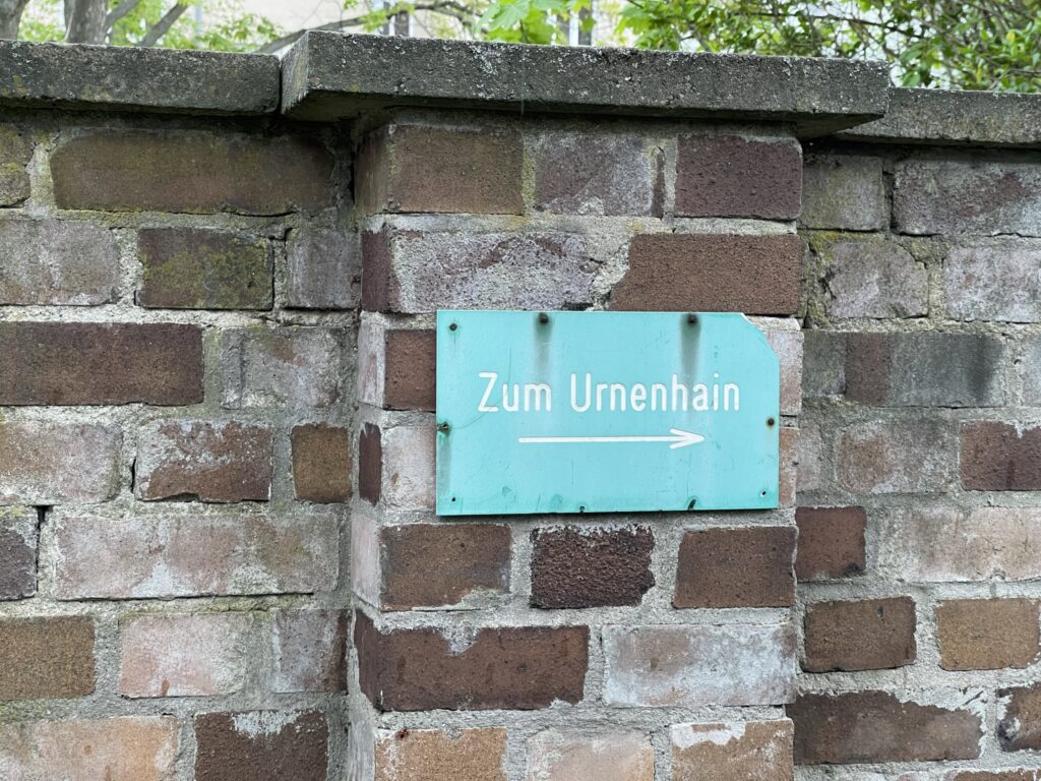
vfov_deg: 22.9
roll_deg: -1.2
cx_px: 520
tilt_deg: -2.2
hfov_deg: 30.3
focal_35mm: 64
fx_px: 1925
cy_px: 390
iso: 125
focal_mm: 7.5
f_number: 2.2
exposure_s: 1/121
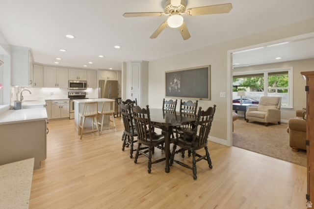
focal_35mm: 14
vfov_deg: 81.1
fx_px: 122
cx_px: 157
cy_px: 104
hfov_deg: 104.3
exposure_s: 1/4
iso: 100
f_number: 9
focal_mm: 14
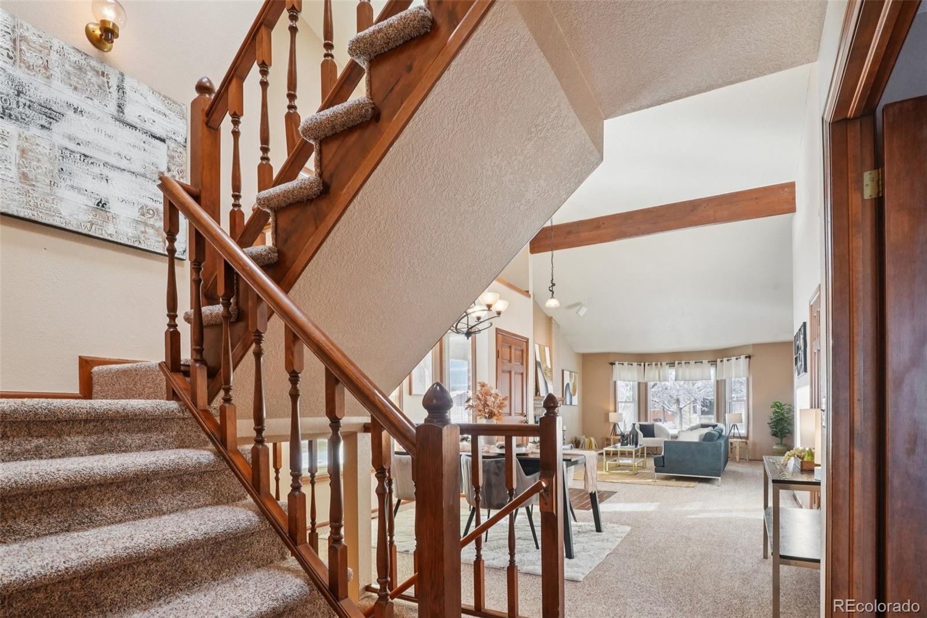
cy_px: 309
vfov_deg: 72.0
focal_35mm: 16
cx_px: 464
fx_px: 425
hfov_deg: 95.0
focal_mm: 11
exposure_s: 1/30
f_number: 8
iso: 400
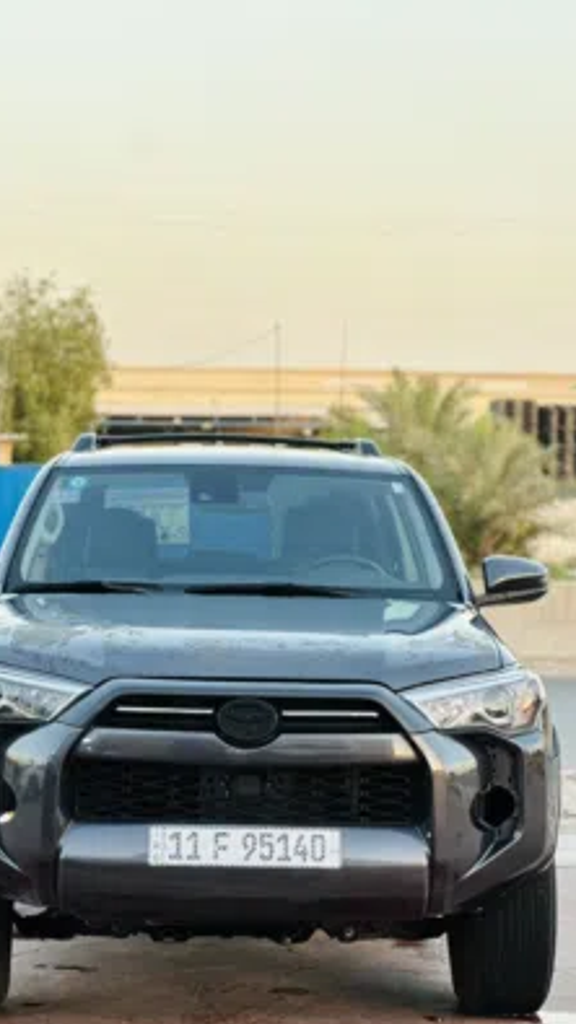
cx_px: 262
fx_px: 2309
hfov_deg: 14.2
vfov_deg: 25.0
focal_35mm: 85
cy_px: 516
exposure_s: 1/83
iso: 250
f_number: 2.8
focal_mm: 9
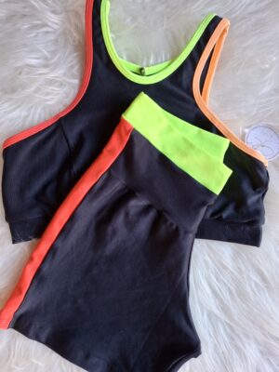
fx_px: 247
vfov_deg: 73.9
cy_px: 186
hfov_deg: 58.9
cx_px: 140
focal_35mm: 23
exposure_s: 1/120
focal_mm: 5.54
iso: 125
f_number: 1.8
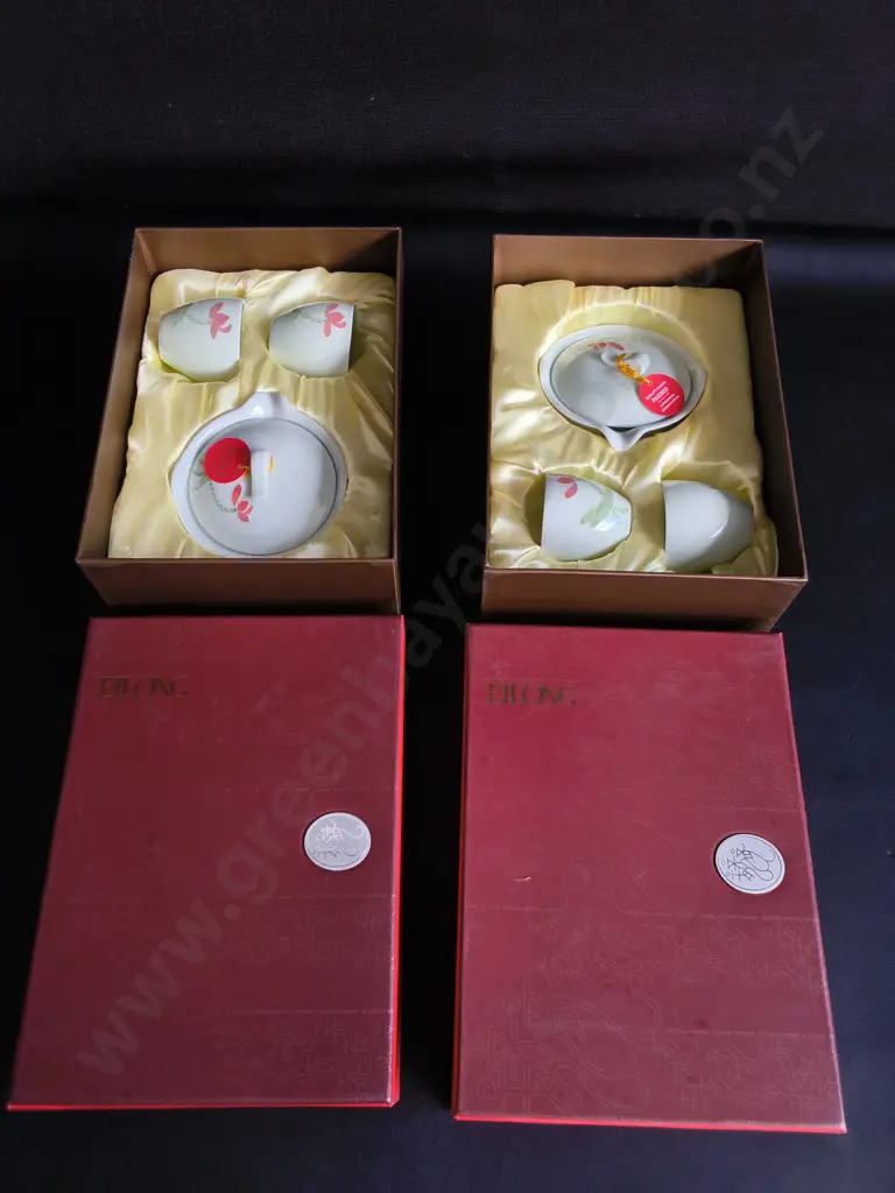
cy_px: 596
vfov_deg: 65.3
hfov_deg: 51.4
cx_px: 448
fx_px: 931
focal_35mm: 27
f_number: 2
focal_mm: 2.87
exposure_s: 1/100
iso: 50
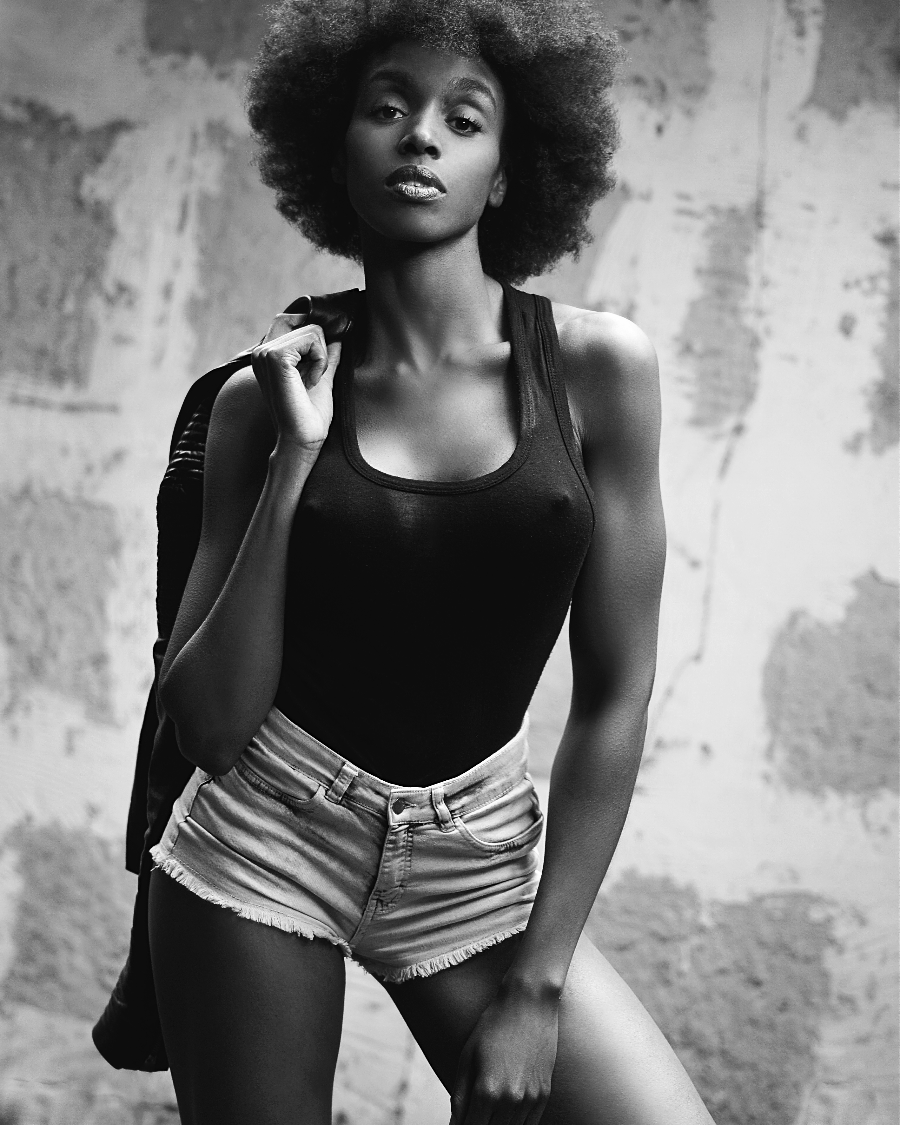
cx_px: 448
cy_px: 624
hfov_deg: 10.7
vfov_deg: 13.3
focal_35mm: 145
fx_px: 4813
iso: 200
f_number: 1.8
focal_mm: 85
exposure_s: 1/160
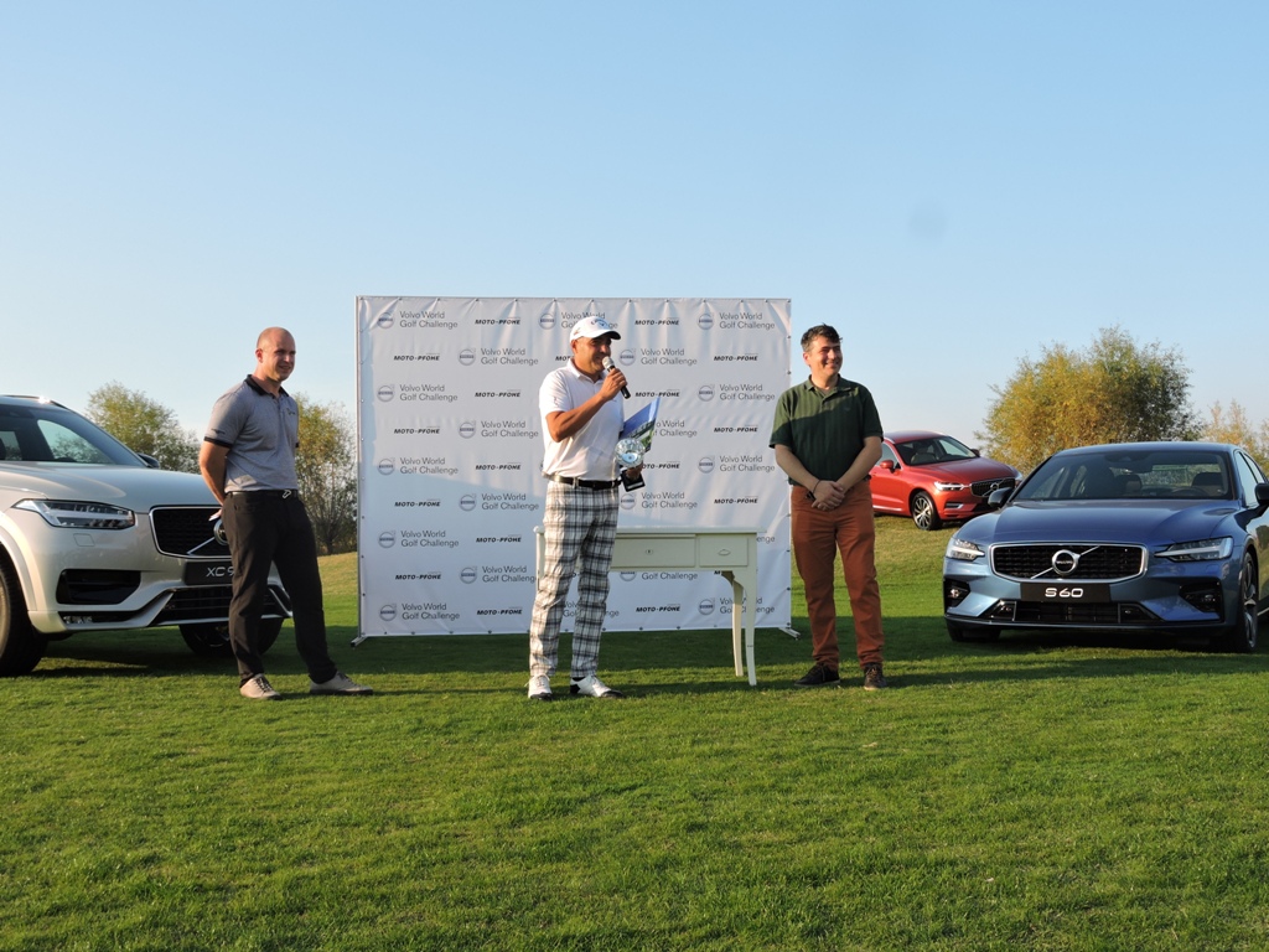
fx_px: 1466
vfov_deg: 36.0
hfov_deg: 46.8
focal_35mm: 40
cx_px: 634
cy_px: 476
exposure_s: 1/320
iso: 100
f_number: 3.8
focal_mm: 7.2
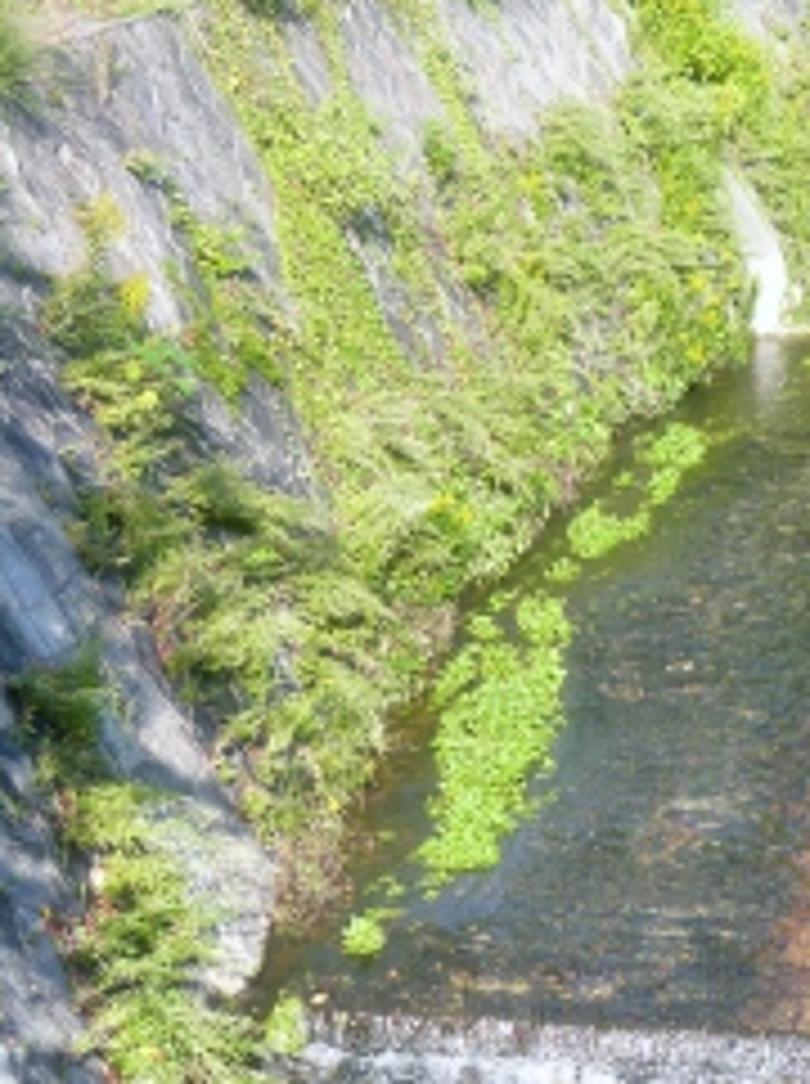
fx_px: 2471
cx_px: 803
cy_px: 1115
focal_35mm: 79
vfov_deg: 23.6
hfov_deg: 18.2
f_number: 3
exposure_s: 1/320
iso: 160
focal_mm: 6.8
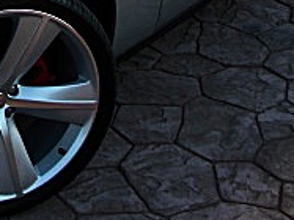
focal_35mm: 123
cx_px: -35
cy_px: -149
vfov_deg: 11.3
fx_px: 1044
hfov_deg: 15.6
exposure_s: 1/160
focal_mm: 6.3
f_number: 2.8
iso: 50
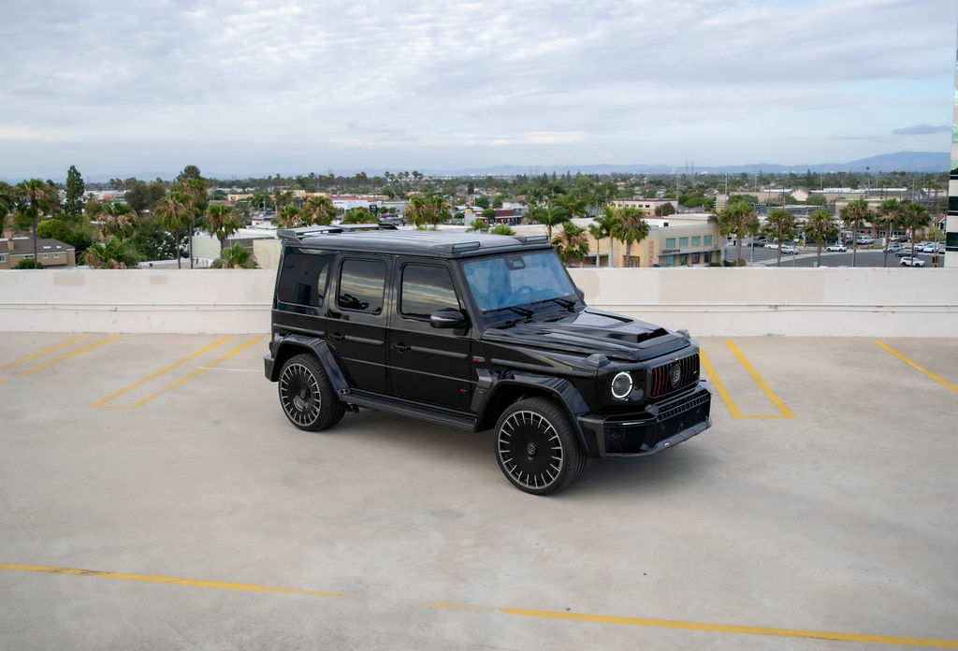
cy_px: 326
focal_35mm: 33
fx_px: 887
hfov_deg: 56.8
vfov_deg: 40.3
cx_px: 469
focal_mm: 21
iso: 400
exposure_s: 1/1250
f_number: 4.5
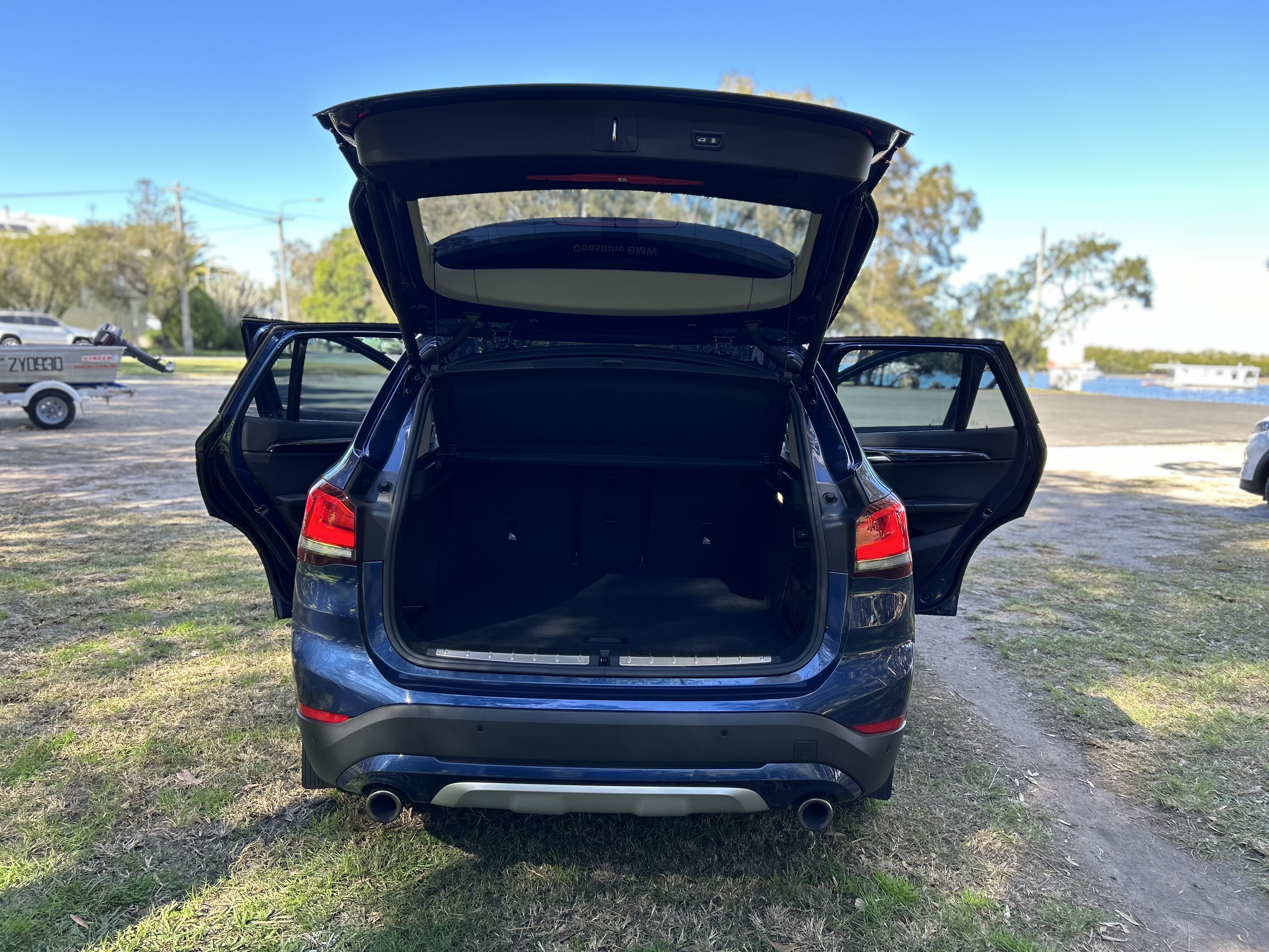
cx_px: 634
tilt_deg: -7.8
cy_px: 476
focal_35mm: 26
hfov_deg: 67.3
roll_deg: -1.5
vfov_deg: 53.1
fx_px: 953
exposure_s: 1/347
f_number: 1.5
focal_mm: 5.7
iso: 50
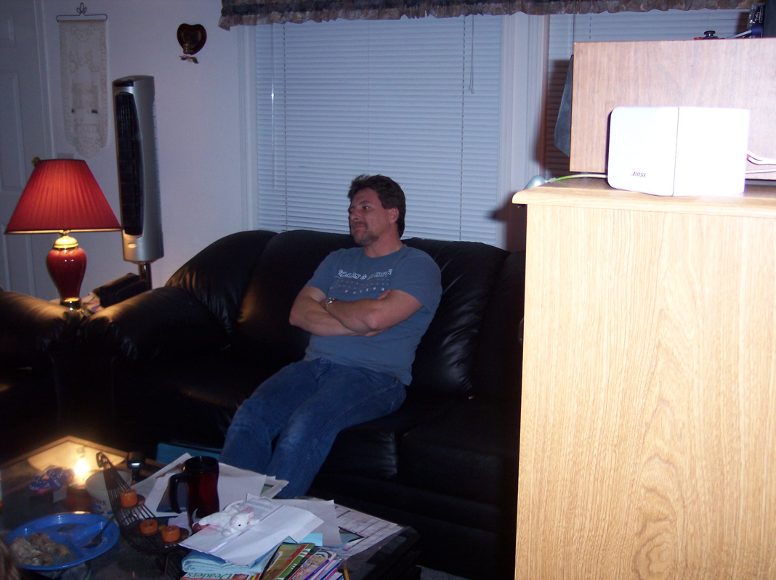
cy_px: 290
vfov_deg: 37.7
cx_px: 388
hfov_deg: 49.0
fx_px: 851
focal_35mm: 38
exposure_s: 1/30
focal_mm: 8
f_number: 2.8
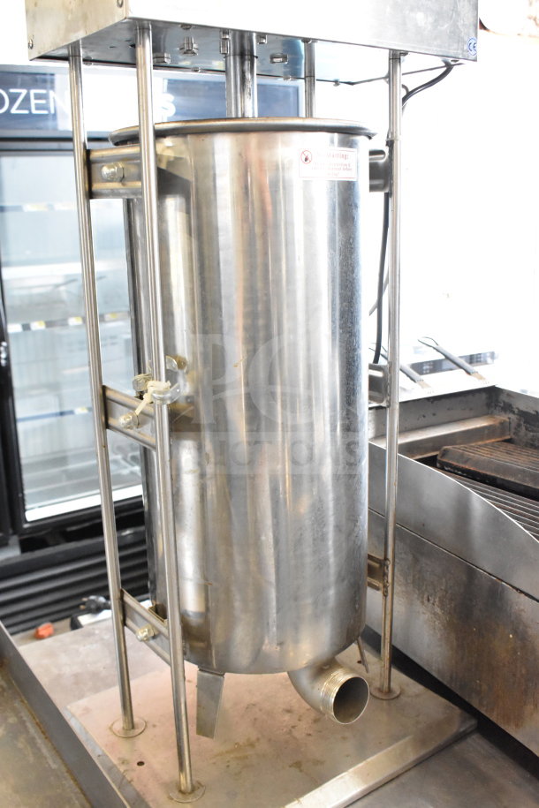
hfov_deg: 38.4
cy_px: 404
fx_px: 775
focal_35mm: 34
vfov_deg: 55.1
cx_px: 270
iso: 6400
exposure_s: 1/160
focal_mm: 23
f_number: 6.3
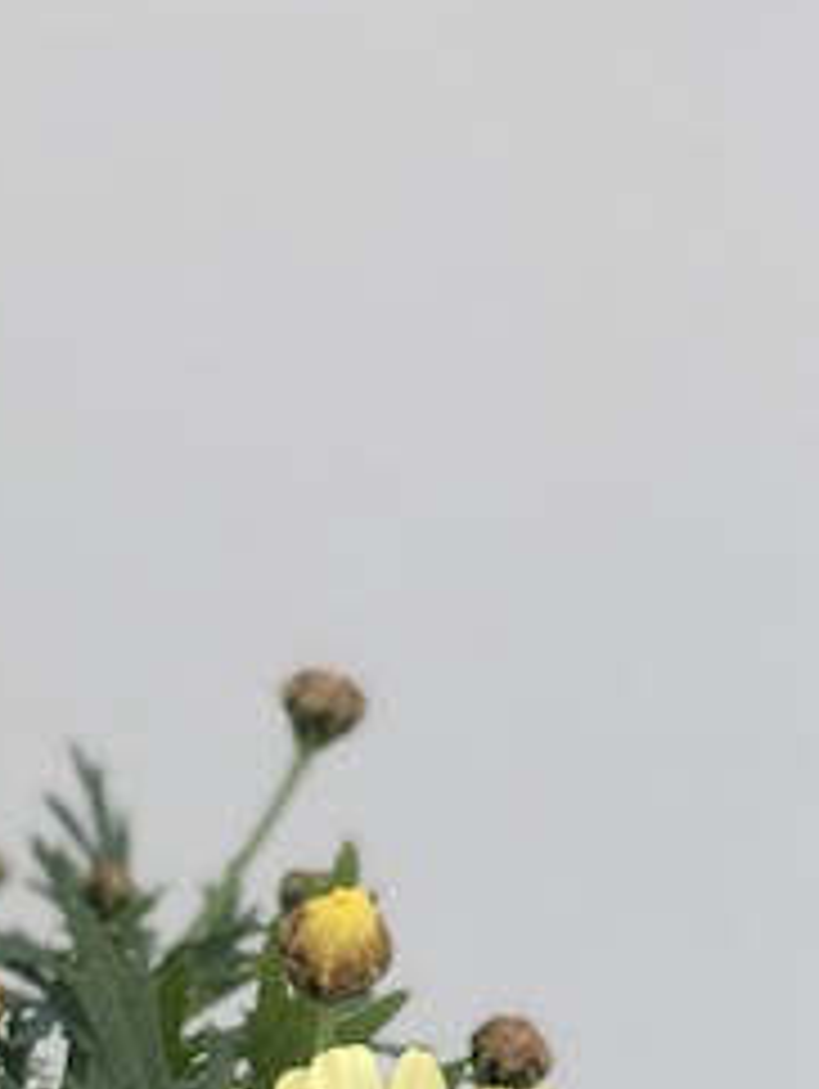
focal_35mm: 229
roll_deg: -0.9
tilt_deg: -44.2
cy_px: 1802
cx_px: -788
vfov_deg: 8.4
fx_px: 7211
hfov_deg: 6.3
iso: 16
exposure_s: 1/120
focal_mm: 6
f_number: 2.4
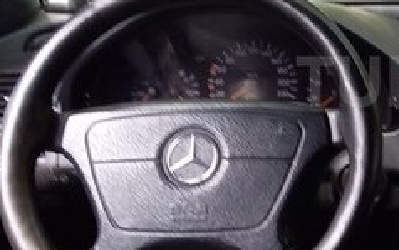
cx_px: 468
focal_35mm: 91
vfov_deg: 14.4
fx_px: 990
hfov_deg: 21.3
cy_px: 81
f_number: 2.2
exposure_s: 1/50
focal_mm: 3.3
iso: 50
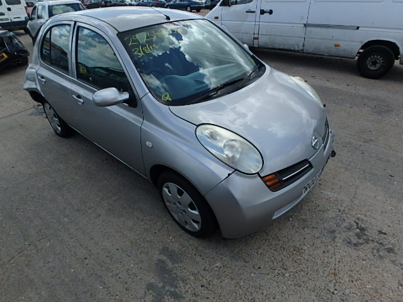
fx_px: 244
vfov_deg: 63.4
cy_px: 151
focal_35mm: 21
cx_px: 202
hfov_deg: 79.0
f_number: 6
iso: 125
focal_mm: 3.7
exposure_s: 1/400
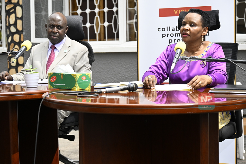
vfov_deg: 14.9
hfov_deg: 22.1
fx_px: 629
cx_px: 123
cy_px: 82
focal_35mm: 92
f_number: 6.3
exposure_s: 1/2500
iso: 2500
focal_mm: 92
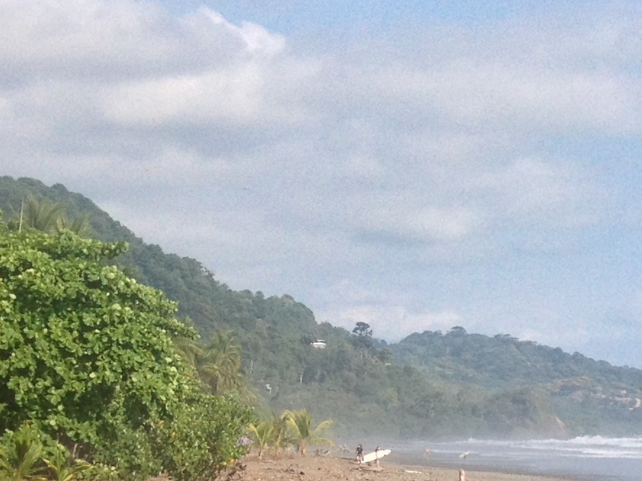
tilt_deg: -1.3
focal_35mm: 129
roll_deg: +1.1
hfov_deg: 15.3
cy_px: 363
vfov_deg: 11.5
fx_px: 2392
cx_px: 430
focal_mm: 4.28
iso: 50
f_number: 2.4
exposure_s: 1/2045
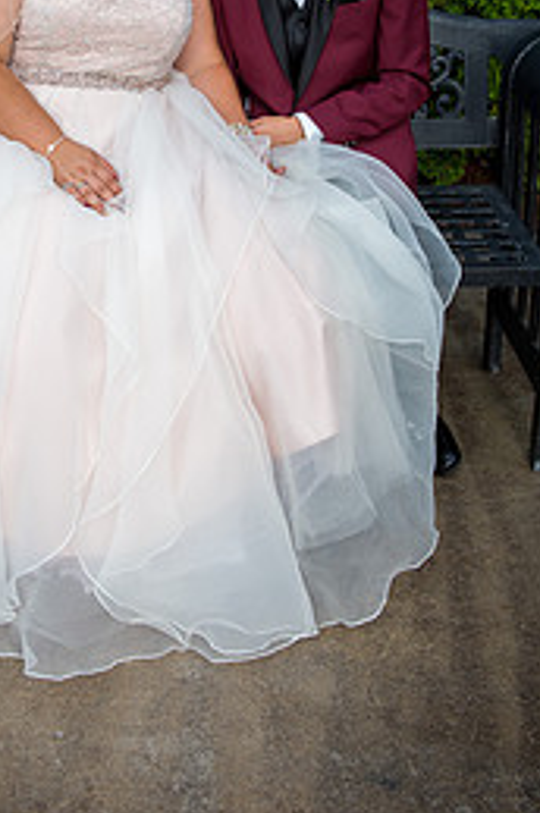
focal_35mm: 59
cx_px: 130
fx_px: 1331
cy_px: 173
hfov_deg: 22.7
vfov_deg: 33.1
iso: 200
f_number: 4.8
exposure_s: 1/180
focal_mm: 34
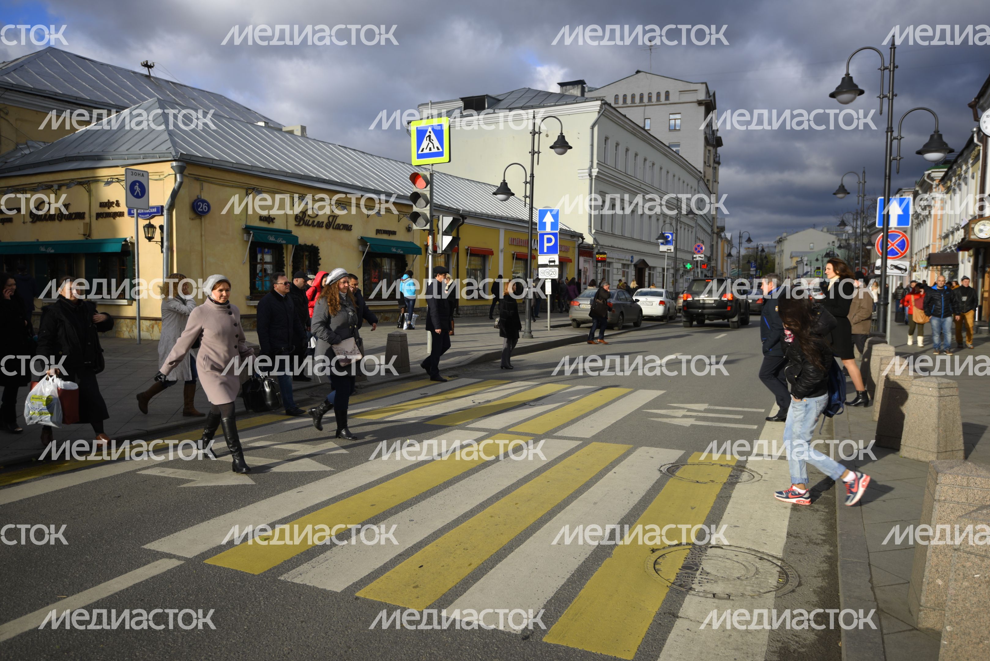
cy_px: 330
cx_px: 495
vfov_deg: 49.6
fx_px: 715
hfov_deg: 69.4
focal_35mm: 26
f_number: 4
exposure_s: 1/250
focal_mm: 26
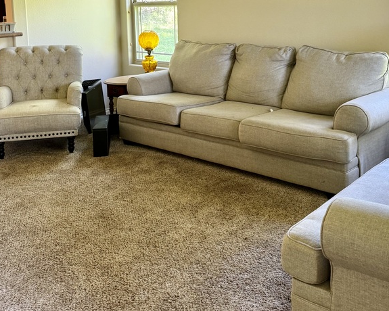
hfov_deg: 42.0
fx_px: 507
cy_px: 51
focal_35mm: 44
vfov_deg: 32.9
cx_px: 195
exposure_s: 1/60
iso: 200
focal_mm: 6.76
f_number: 1.78
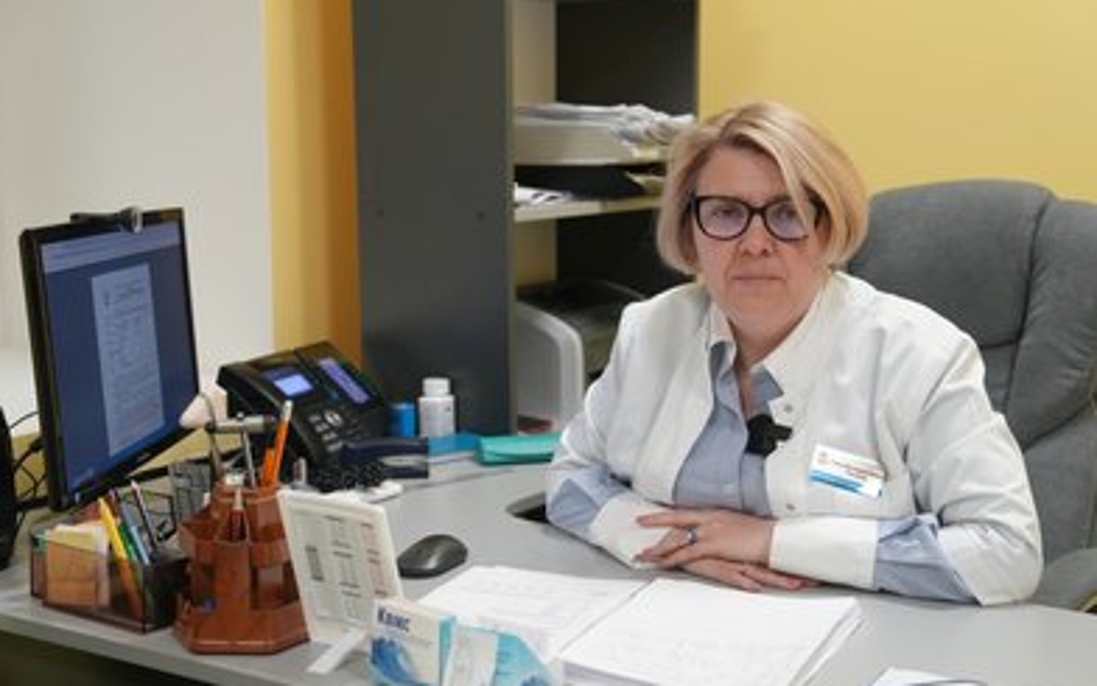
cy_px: 363
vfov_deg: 24.9
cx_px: 540
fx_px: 1555
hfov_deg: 38.9
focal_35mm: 52
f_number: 4
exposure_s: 1/160
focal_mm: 50
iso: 2500
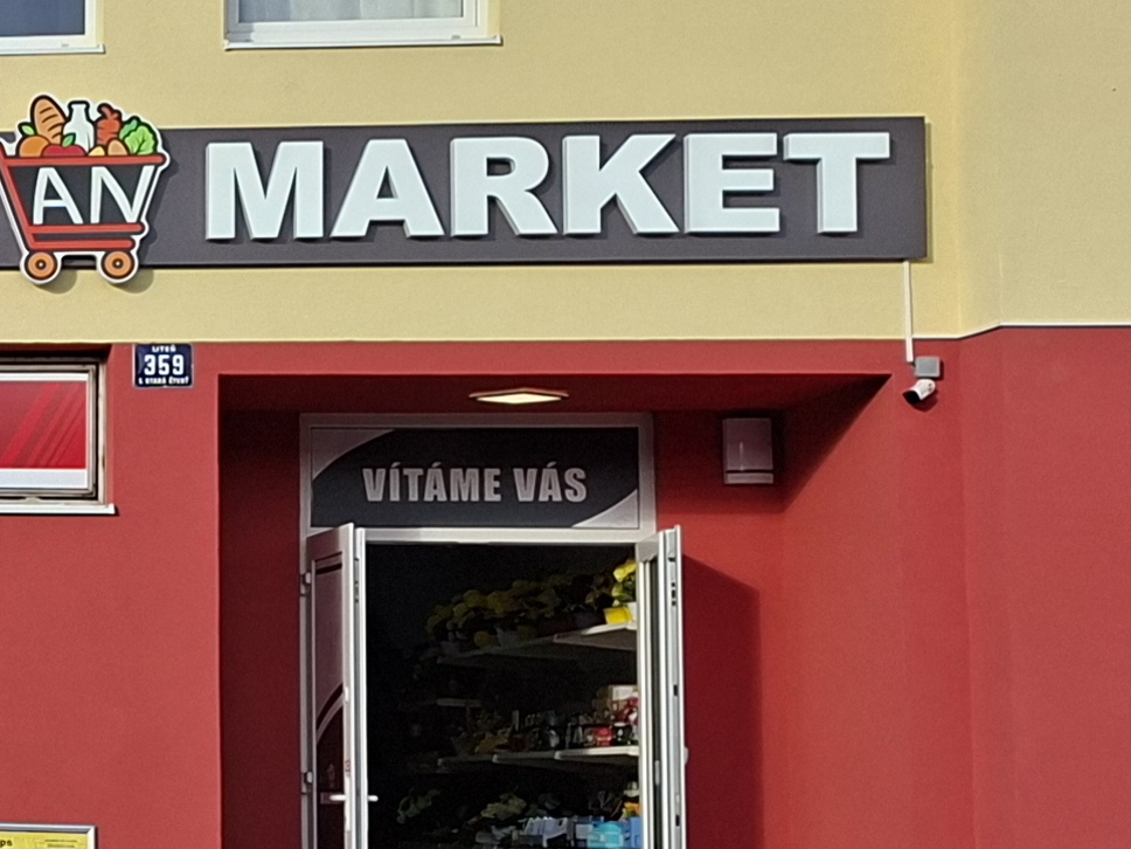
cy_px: 538
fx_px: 3104
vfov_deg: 15.5
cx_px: -877
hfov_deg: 17.1
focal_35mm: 95
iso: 50
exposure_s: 1/923
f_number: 1.8
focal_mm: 5.54
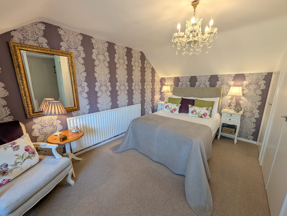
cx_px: 144
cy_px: 108
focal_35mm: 12
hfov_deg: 110.5
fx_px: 100
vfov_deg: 94.6
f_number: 1.7
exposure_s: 1/237
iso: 56
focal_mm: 2.02
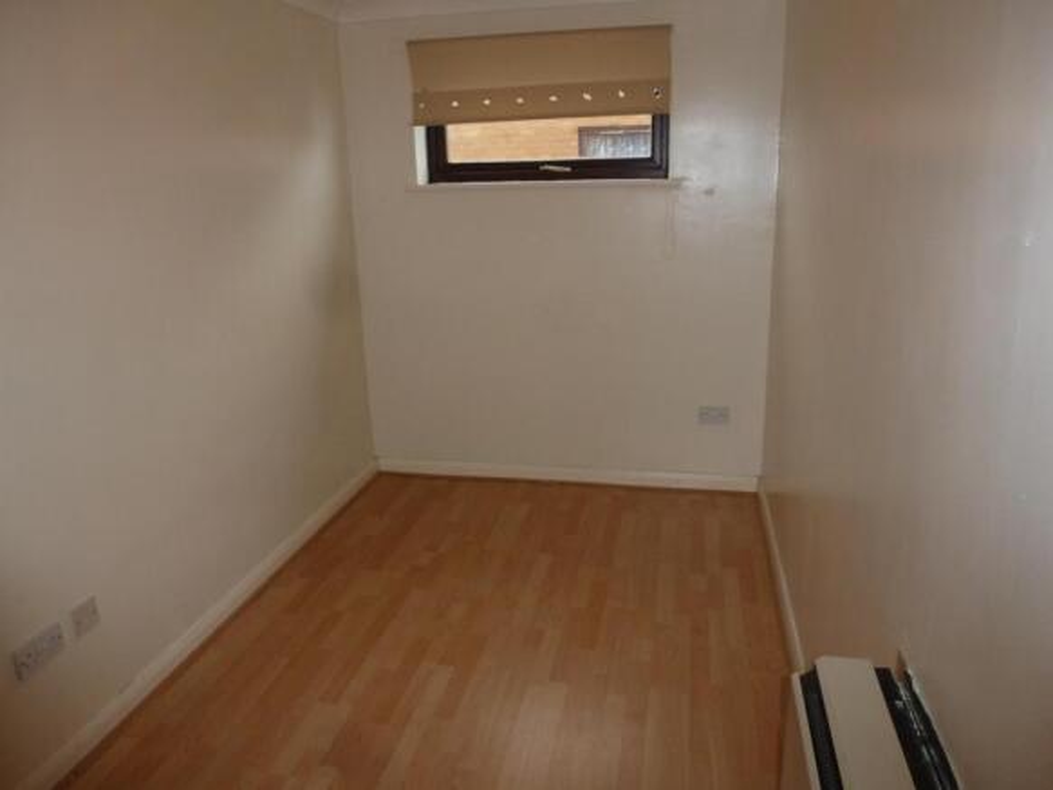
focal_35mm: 24
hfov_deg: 71.6
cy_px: 395
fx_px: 730
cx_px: 526
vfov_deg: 56.8
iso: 200
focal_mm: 4.3
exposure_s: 1/60
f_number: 3.3
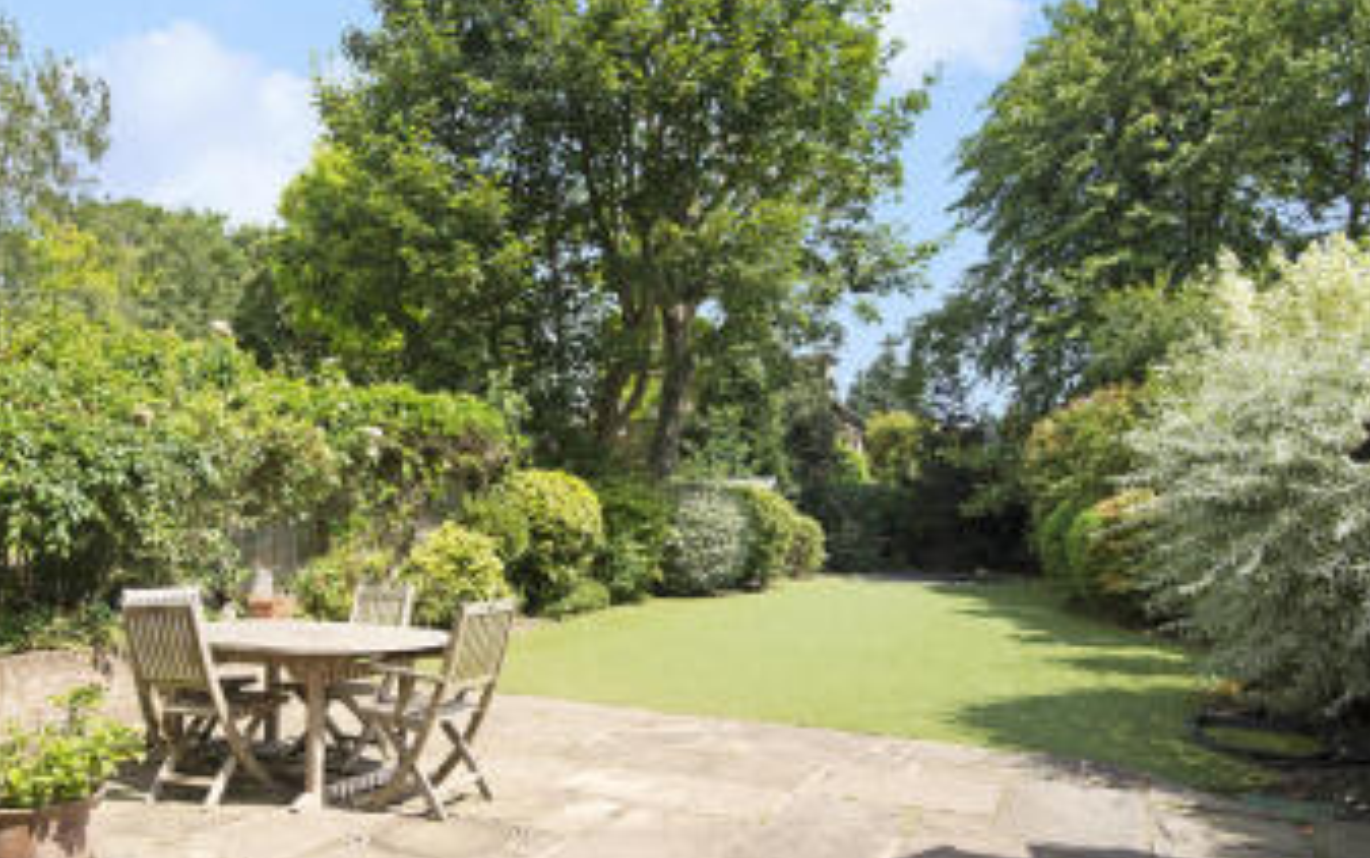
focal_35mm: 23
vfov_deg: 52.6
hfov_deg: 76.7
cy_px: 527
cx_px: 589
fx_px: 859
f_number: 8
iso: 200
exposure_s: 1/200
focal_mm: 16
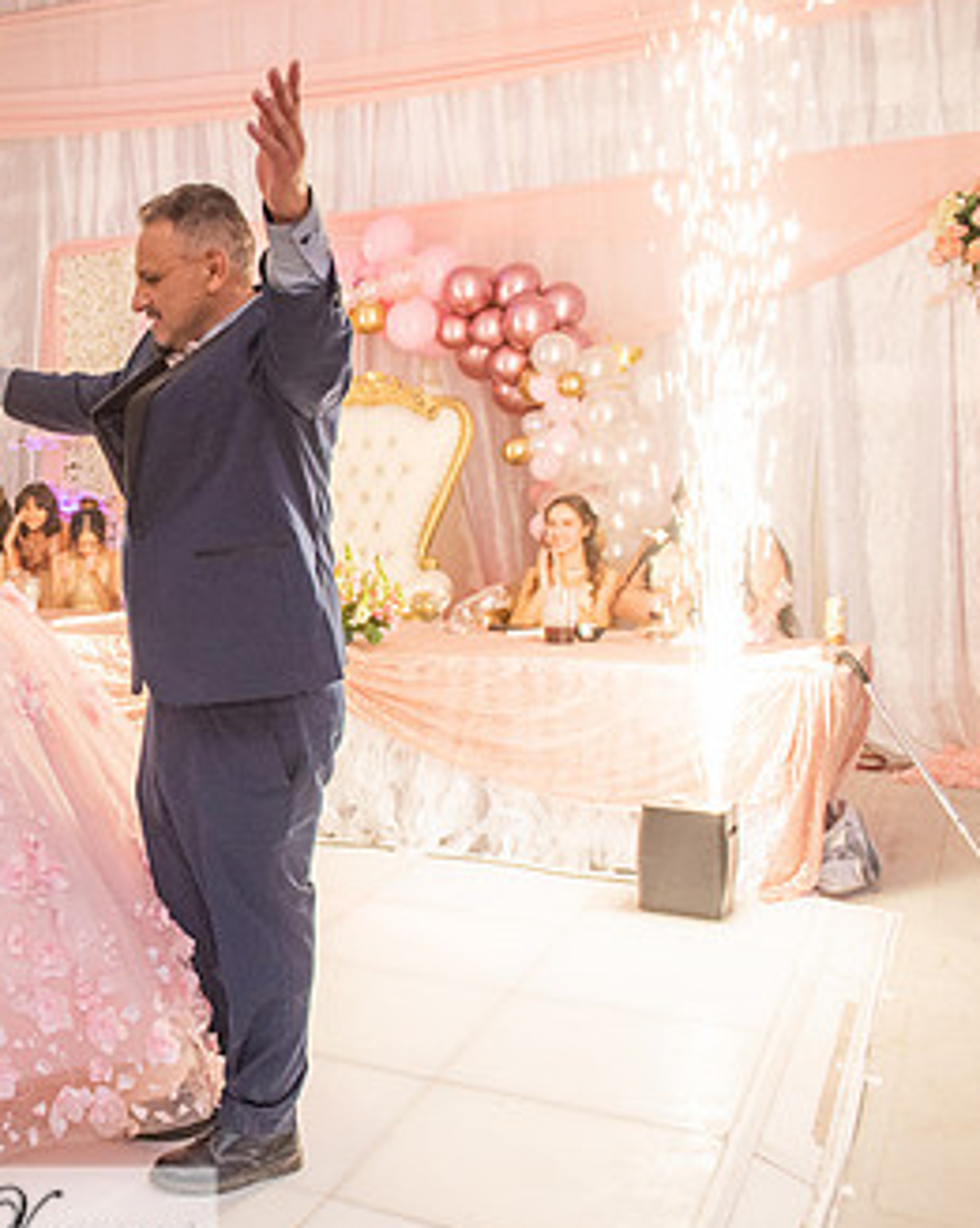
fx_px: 1452
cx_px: -11
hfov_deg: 33.9
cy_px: 648
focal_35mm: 40
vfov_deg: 45.8
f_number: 4
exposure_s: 1/160
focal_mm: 24
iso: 1250
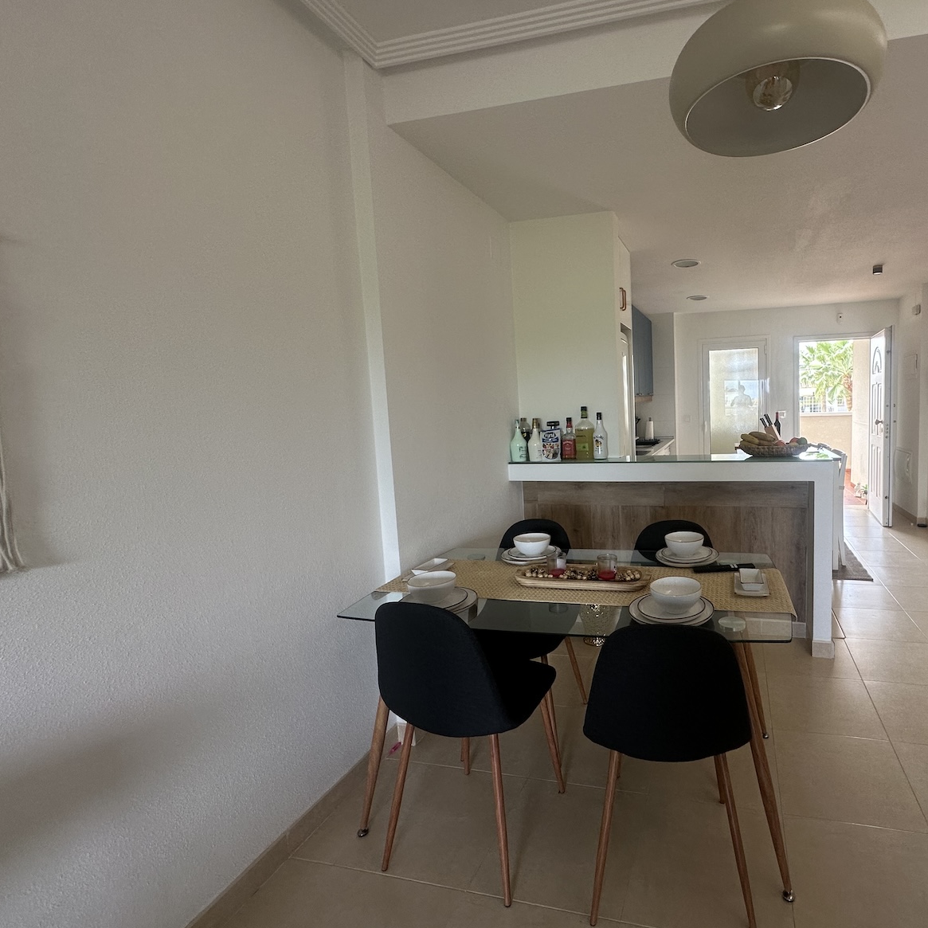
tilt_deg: -5.6
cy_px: 452
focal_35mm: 17
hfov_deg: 81.2
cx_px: 618
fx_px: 516
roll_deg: +1.6
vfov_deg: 84.0
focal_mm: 2.22
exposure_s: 1/100
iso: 64
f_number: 2.2
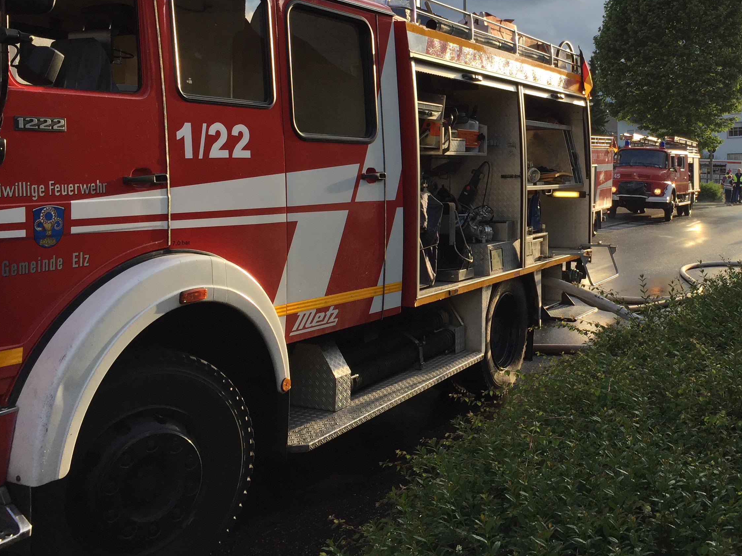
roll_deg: +0.0
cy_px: 198
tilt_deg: -0.2
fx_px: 900
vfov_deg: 34.1
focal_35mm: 42
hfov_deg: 43.7
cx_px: 533
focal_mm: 4.15
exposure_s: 1/460
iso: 32
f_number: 2.2
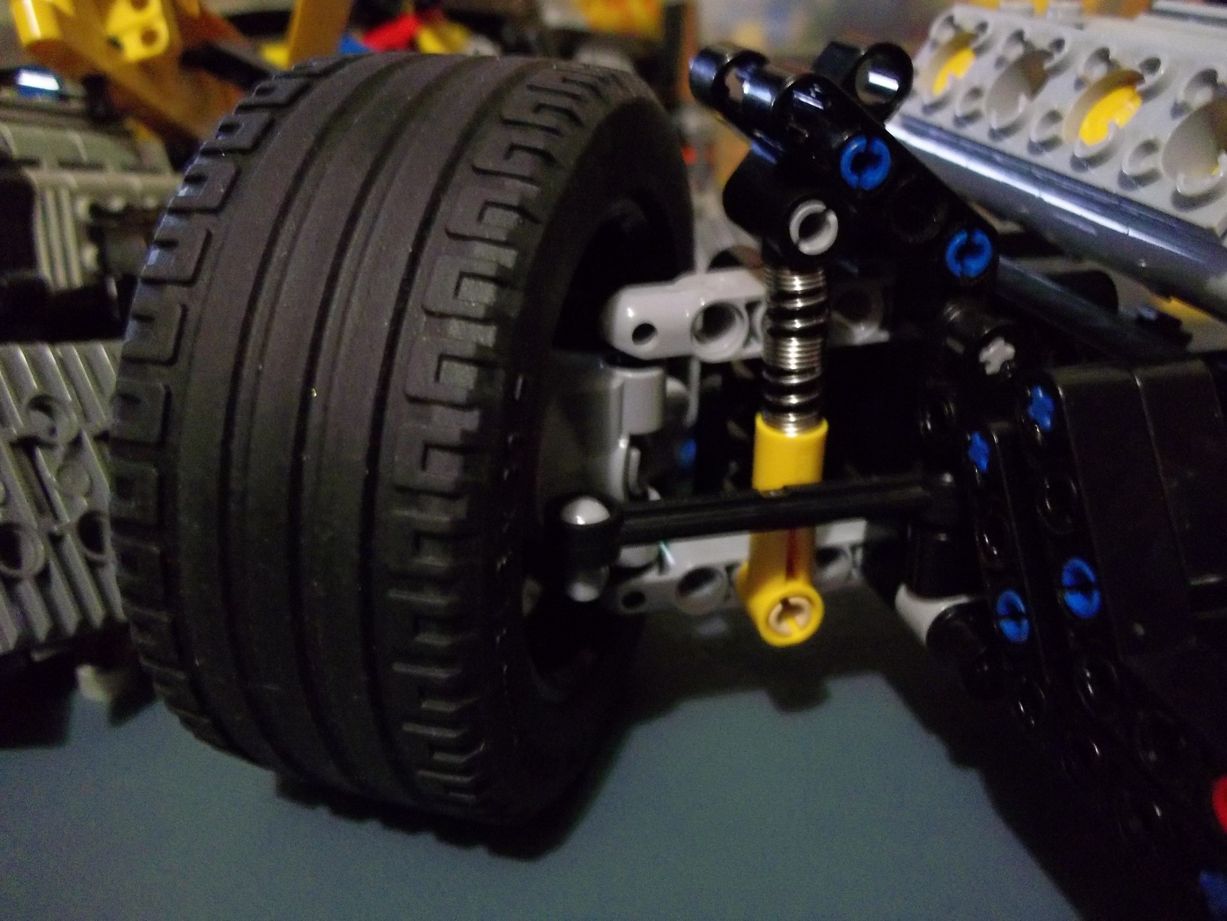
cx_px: 614
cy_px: 460
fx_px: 1134
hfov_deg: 56.8
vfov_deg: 44.2
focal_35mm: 32
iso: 400
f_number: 2.9
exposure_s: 1/8
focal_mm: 5.7
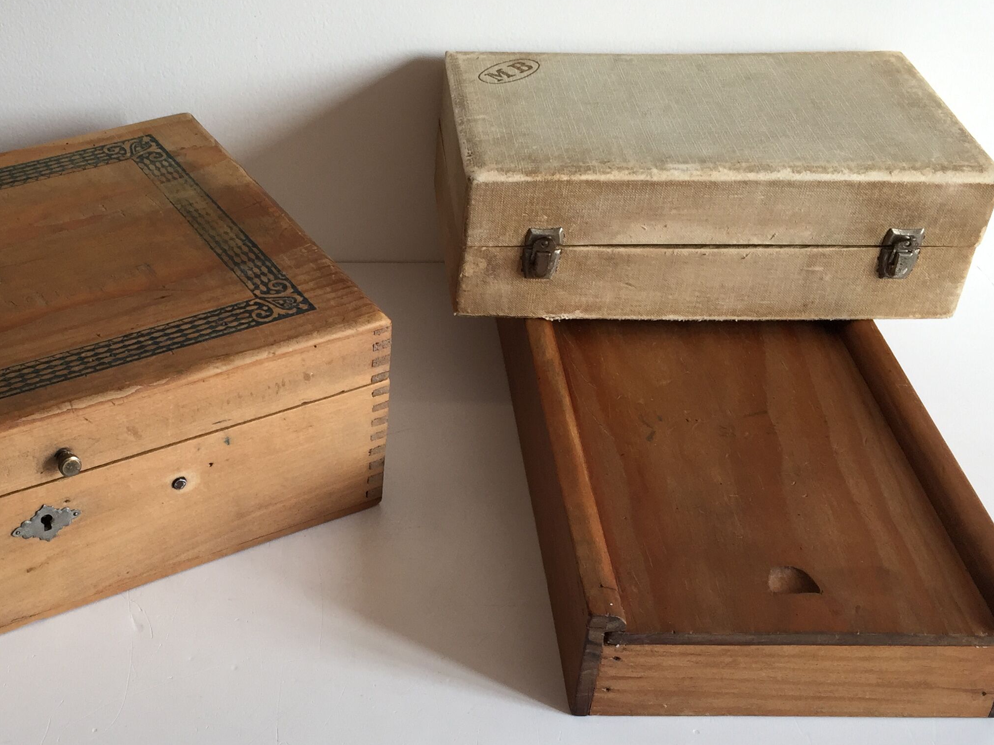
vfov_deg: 30.8
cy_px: 431
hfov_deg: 39.6
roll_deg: +1.4
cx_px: 283
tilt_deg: -37.8
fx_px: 1349
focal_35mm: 47
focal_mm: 4.15
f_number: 2.2
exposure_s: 1/100
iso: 50
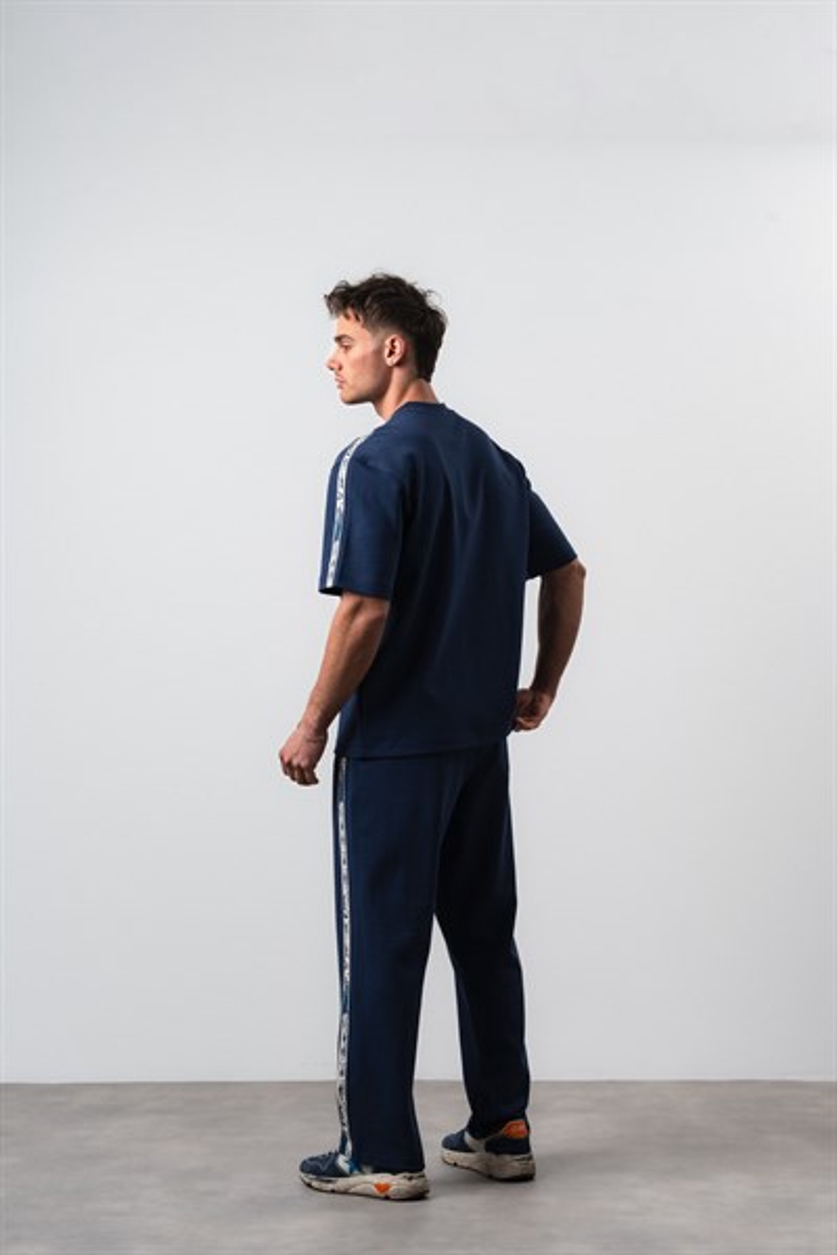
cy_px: 628
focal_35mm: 70
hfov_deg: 19.5
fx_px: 2441
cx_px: 418
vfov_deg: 28.8
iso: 100
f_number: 10
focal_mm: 70
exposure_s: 1/125
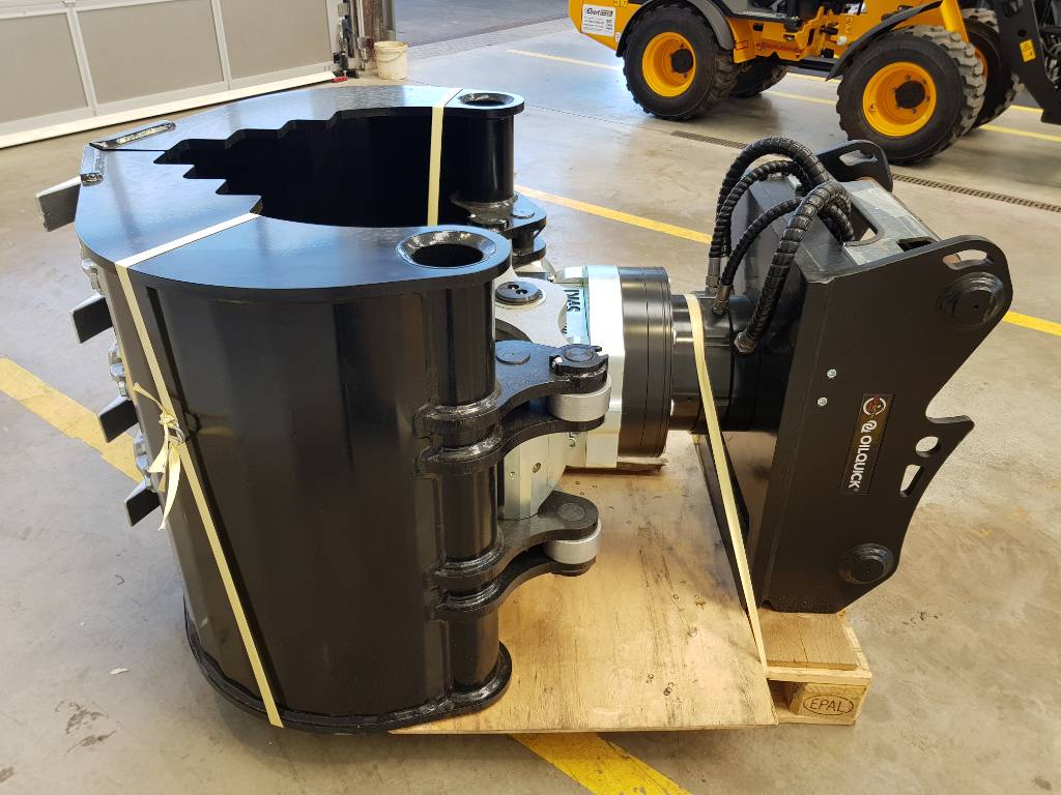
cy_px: 398
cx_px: 530
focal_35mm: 26
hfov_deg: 67.3
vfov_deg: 53.1
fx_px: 797
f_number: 1.7
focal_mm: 4.2
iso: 40
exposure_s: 1/163
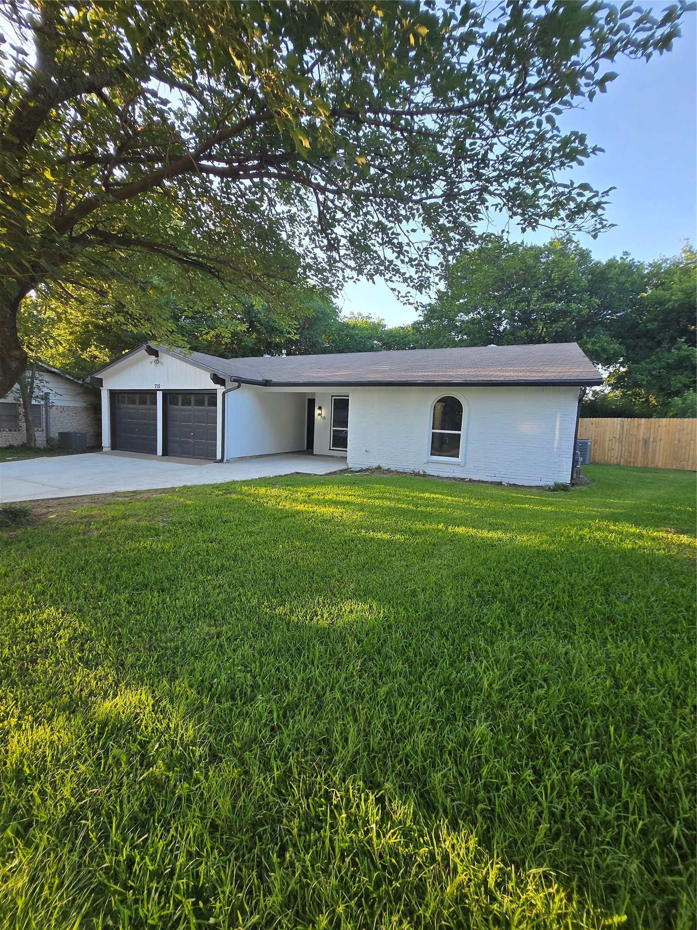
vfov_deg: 106.2
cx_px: 348
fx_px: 349
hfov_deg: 89.9
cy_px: 465
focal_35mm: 13
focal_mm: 1.7
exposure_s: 1/120
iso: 40
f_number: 2.2
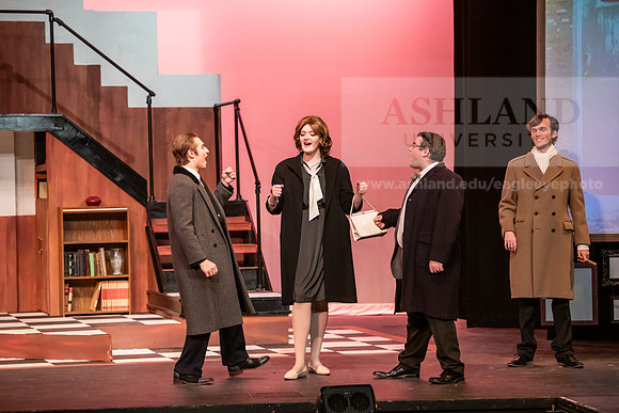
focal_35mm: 122
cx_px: 310
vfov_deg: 11.2
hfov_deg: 16.8
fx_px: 2098
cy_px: 206
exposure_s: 1/200
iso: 3200
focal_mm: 122
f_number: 3.5
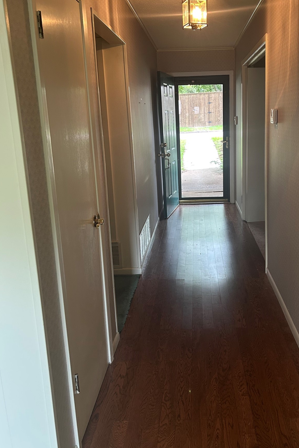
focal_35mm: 32
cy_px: 202
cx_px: 193
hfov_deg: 40.7
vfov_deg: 58.6
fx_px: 399
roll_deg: +1.6
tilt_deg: -12.3
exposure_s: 1/60
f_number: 1.5
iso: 160
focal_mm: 5.7
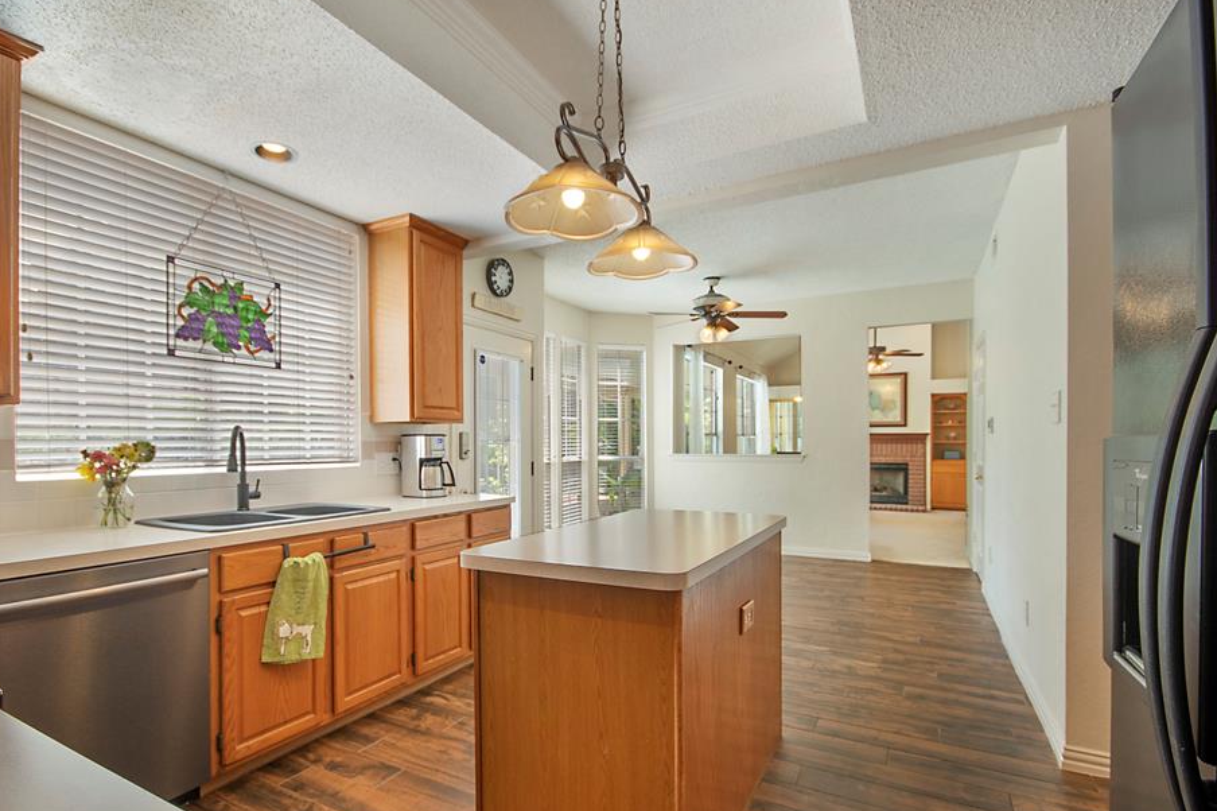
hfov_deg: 93.1
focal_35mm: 17
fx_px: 574
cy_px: 445
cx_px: 560
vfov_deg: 70.2
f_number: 8
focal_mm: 10
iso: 100
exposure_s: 1/50
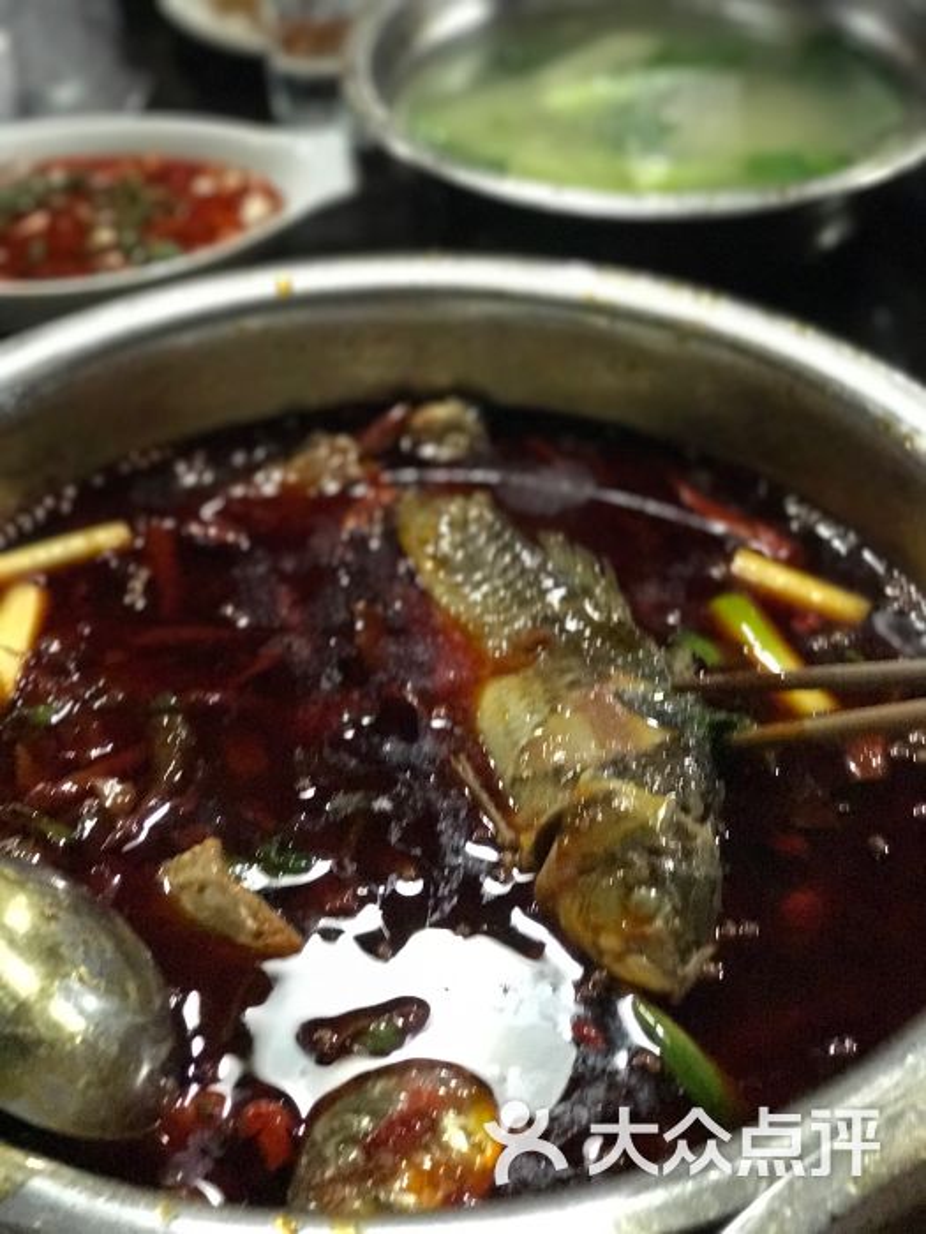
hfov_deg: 25.7
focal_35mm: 57
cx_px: 463
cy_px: 617
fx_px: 2033
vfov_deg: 33.8
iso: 1000
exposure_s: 1/50
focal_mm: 6.6
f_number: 2.8
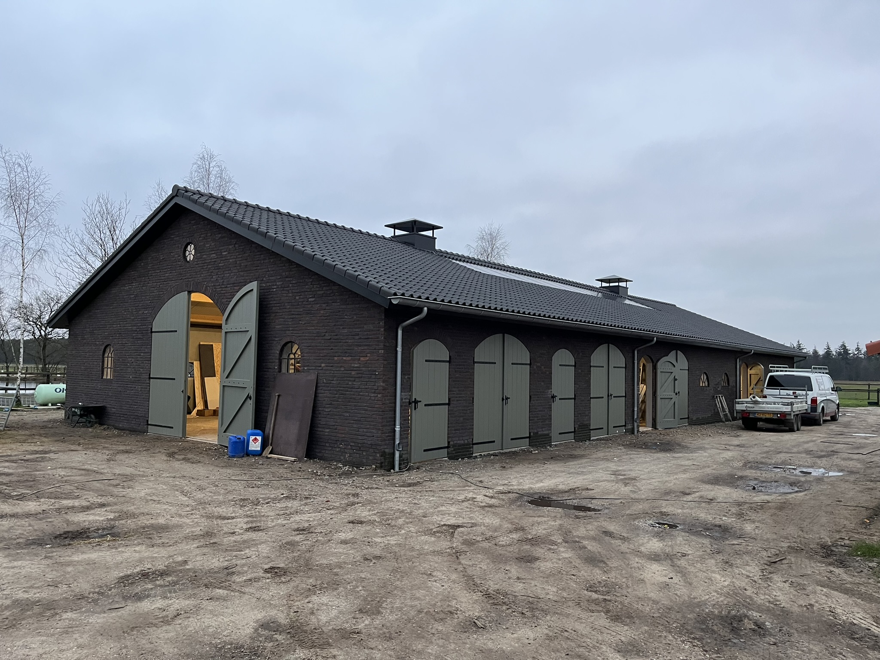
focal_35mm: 26
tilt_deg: +1.9
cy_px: 330
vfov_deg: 53.1
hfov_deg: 67.3
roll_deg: -1.4
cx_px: 440
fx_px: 661
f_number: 1.6
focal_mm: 5.1
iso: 125
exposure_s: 1/95
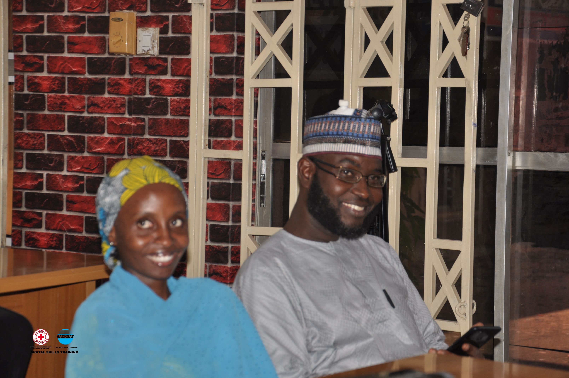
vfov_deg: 13.8
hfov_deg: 20.6
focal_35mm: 99
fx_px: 1563
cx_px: 284
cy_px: 189
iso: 200
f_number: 5.3
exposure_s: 1/60
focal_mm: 66
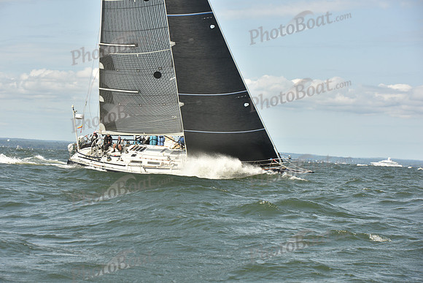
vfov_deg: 11.4
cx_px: 212
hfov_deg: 17.1
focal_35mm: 120
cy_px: 142
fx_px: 1410
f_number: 8
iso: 250
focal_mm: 120
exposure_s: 1/800
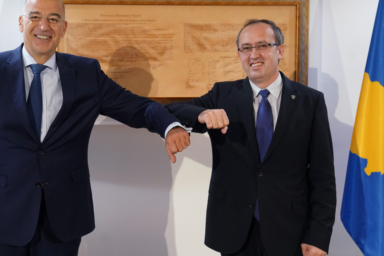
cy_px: 133
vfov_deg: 28.1
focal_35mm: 48
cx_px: 142
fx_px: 512
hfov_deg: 40.8
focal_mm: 38
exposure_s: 1/160
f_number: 4.5
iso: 3200
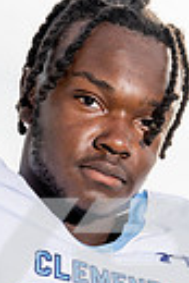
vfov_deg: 14.0
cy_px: 420
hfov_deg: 10.0
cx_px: 52
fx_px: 1084
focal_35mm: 138
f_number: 7.1
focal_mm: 40
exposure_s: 1/250
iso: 100
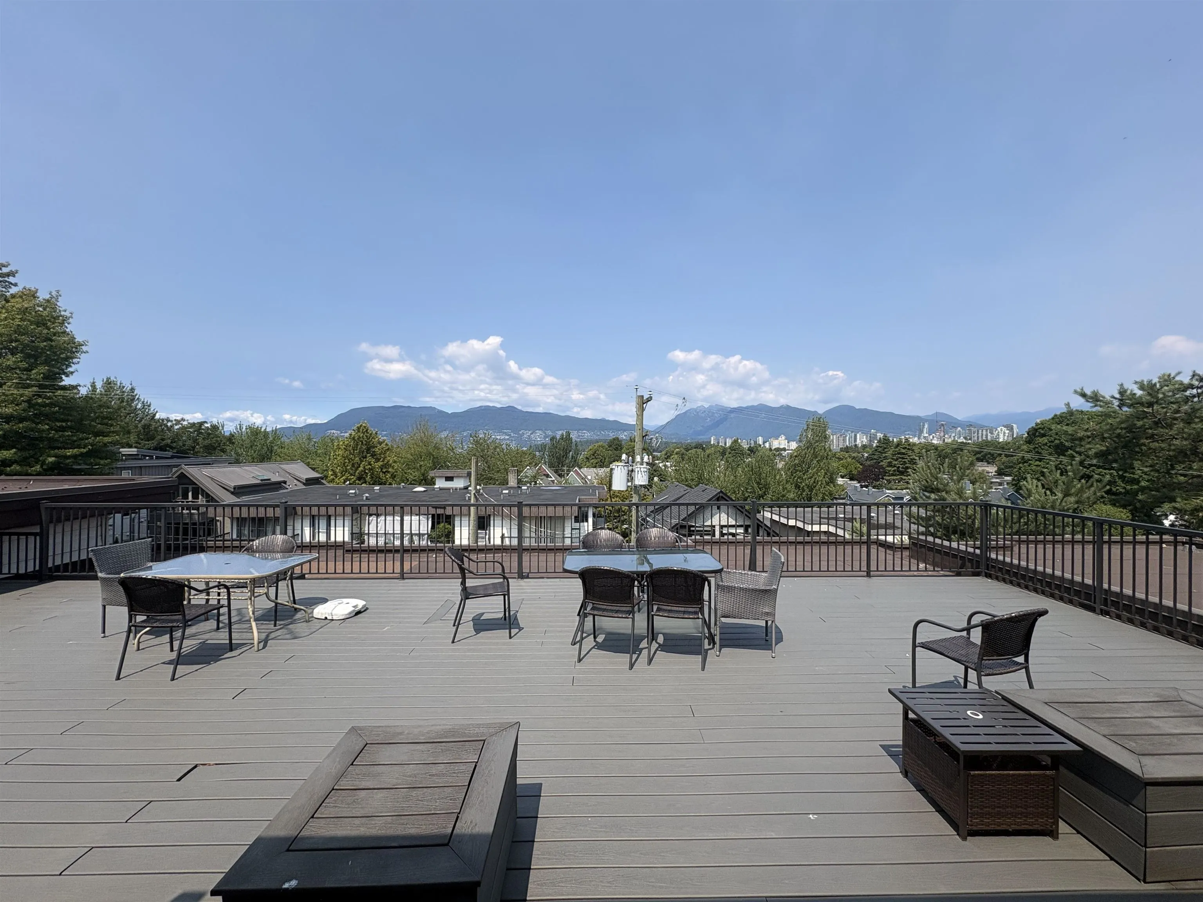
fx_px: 487
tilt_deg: +0.0
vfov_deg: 85.7
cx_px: 602
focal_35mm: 14
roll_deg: +0.8
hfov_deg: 102.1
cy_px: 451
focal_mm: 2.22
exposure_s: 1/1976
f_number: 2.2
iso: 40
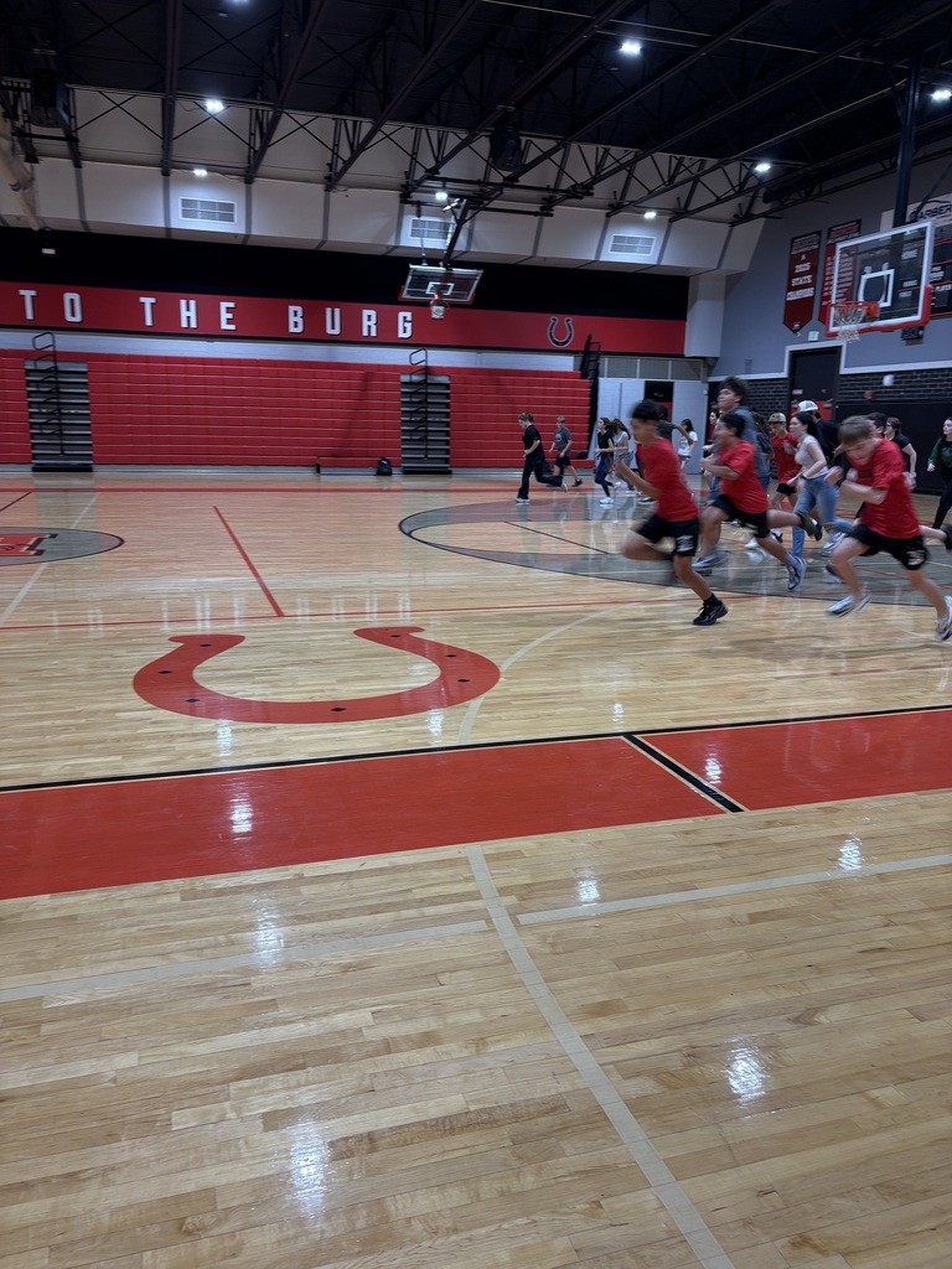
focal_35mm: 26
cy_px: 634
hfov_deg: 53.1
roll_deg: -0.7
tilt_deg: -11.9
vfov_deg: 67.3
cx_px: 476
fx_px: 953
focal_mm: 5.96
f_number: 1.6
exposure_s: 1/60
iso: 64
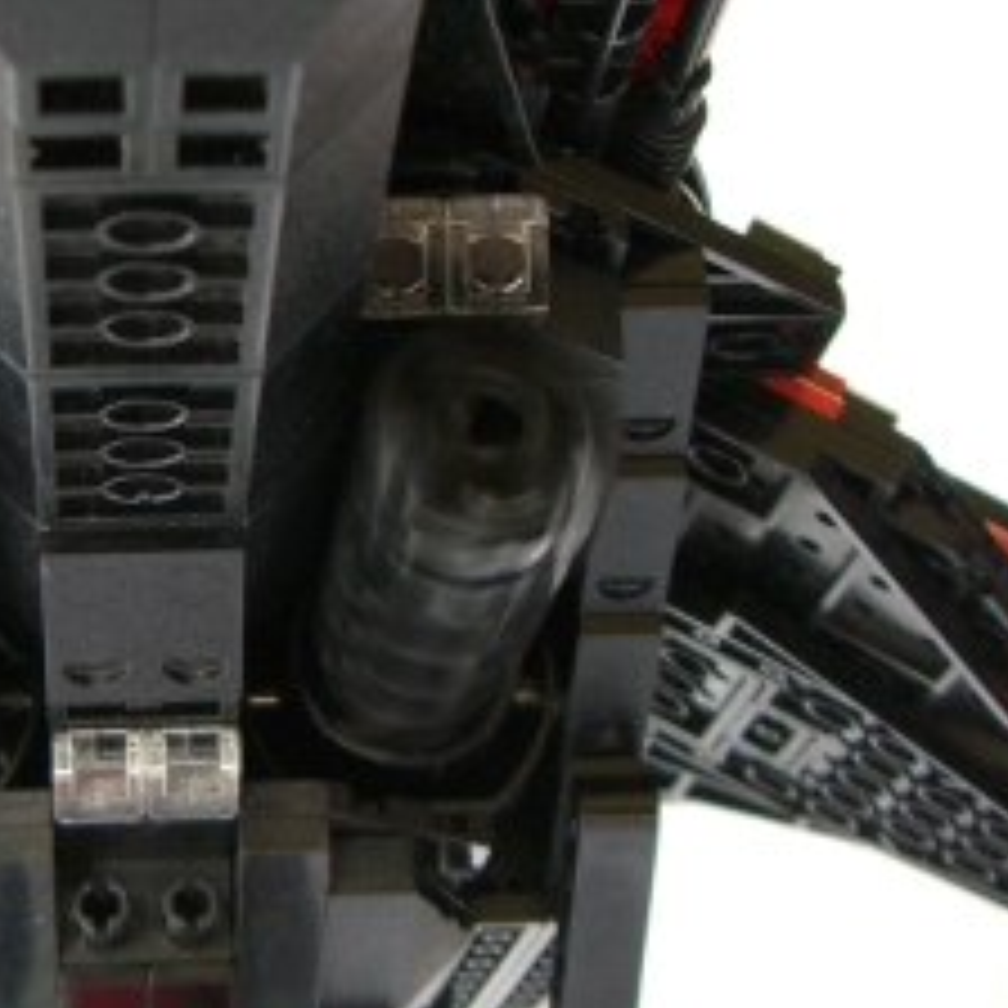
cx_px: 126
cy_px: 567
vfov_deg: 18.1
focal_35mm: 96
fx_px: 3163
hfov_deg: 17.9
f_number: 2.7
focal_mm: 6.2
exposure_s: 1/30
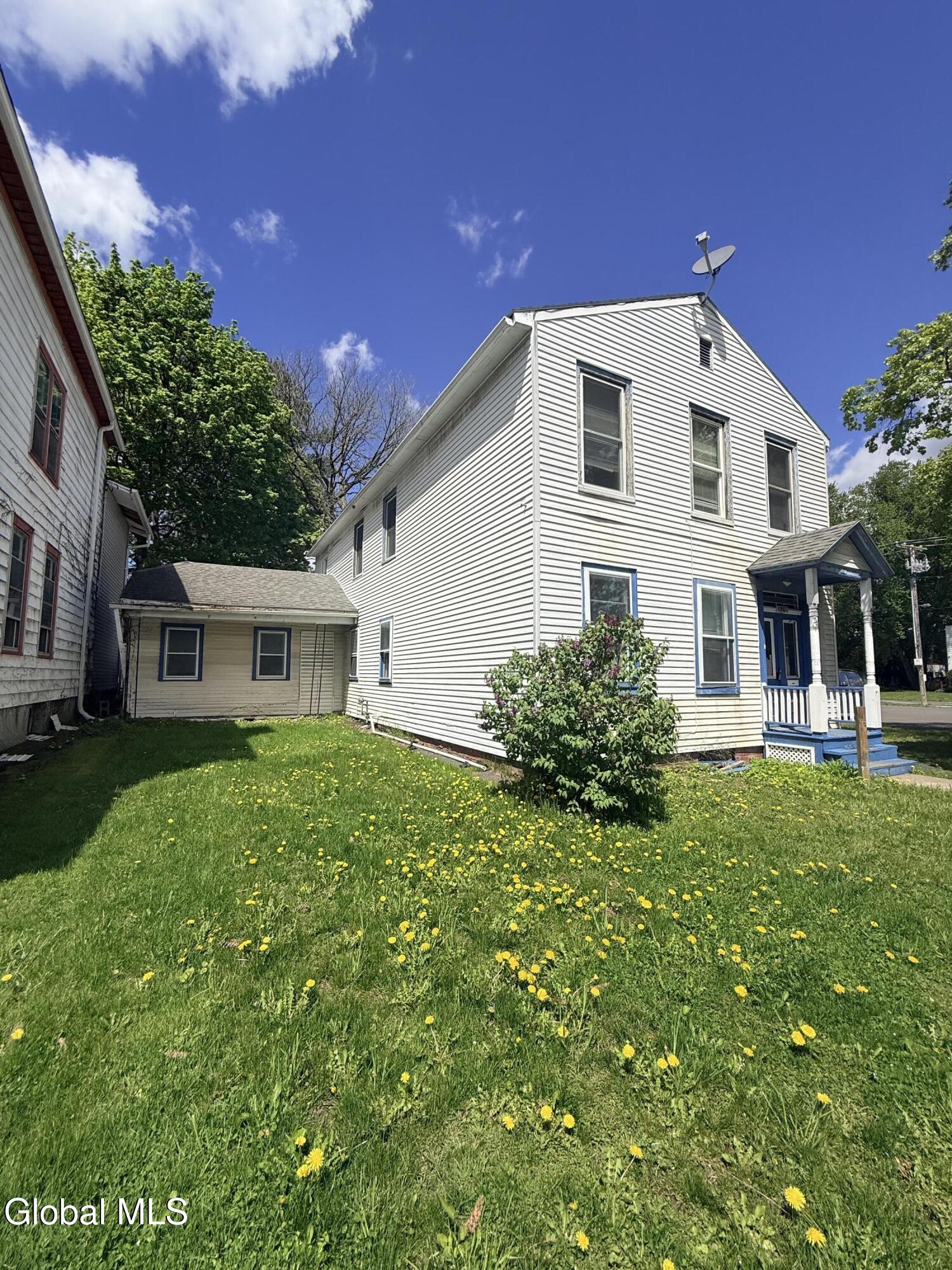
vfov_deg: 102.1
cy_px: 635
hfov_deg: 85.7
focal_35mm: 14
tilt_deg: +5.5
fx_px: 513
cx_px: 476
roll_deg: -0.3
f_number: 2.2
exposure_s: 1/4425
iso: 50
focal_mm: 2.22
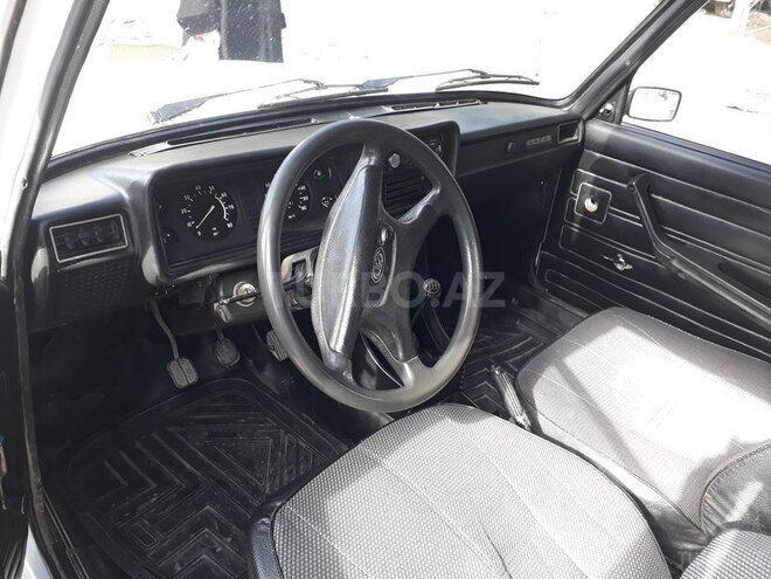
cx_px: 386
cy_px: 290
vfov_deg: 51.4
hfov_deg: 65.3
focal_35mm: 27
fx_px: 601
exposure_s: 1/50
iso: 64
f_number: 1.9
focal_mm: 3.6
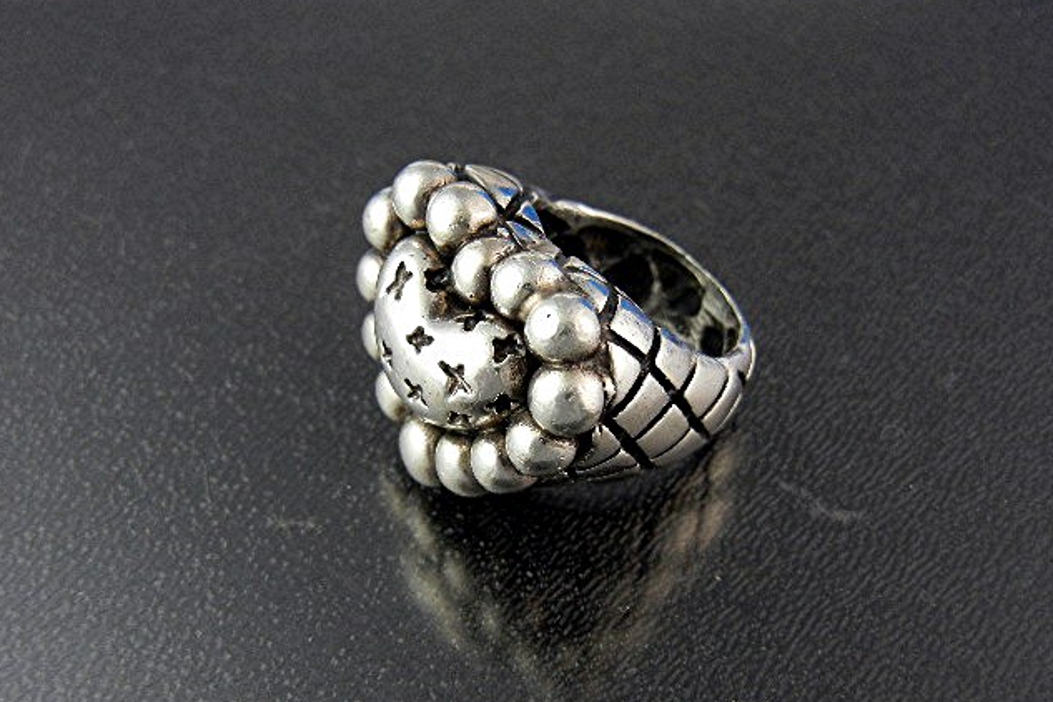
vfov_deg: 21.9
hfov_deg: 32.4
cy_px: 378
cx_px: 526
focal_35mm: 62
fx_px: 1813
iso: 400
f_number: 4
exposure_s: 1/45.3
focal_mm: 10.6
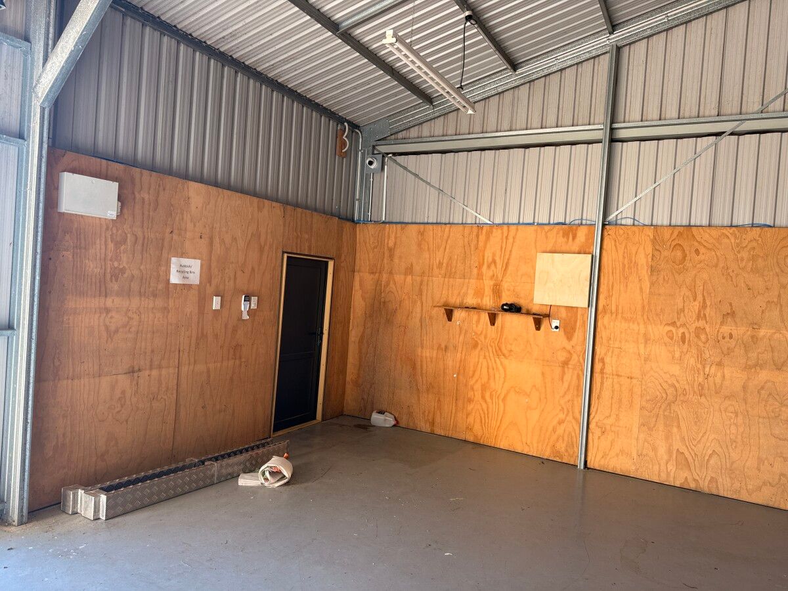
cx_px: 394
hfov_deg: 71.6
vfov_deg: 56.8
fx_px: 546
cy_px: 296
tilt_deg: +0.2
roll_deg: -4.0
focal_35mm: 24
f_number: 1.78
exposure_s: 1/121
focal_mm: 6.76
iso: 50
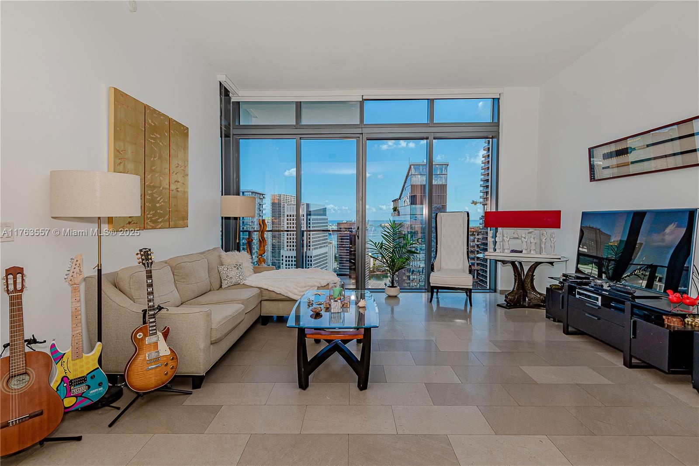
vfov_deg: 73.7
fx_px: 311
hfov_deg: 96.7
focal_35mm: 16
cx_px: 350
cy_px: 233
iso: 200
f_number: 8
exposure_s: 1/160
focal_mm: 16
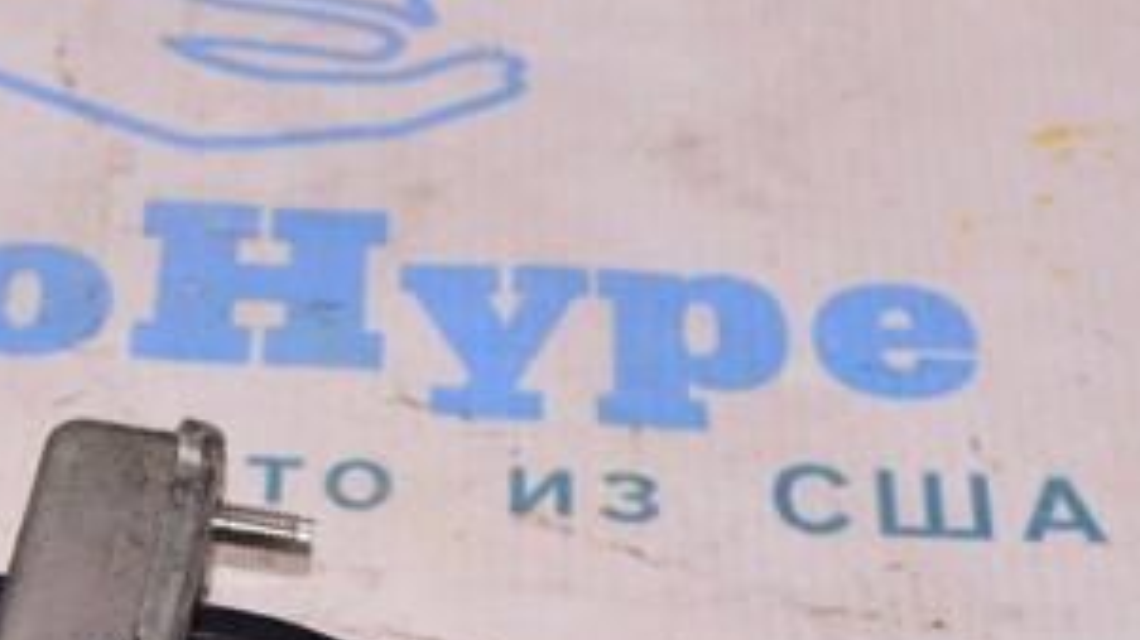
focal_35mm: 150
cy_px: 771
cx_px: 326
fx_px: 4536
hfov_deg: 14.3
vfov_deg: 8.0
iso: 1600
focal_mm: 45
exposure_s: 1/160
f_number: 8
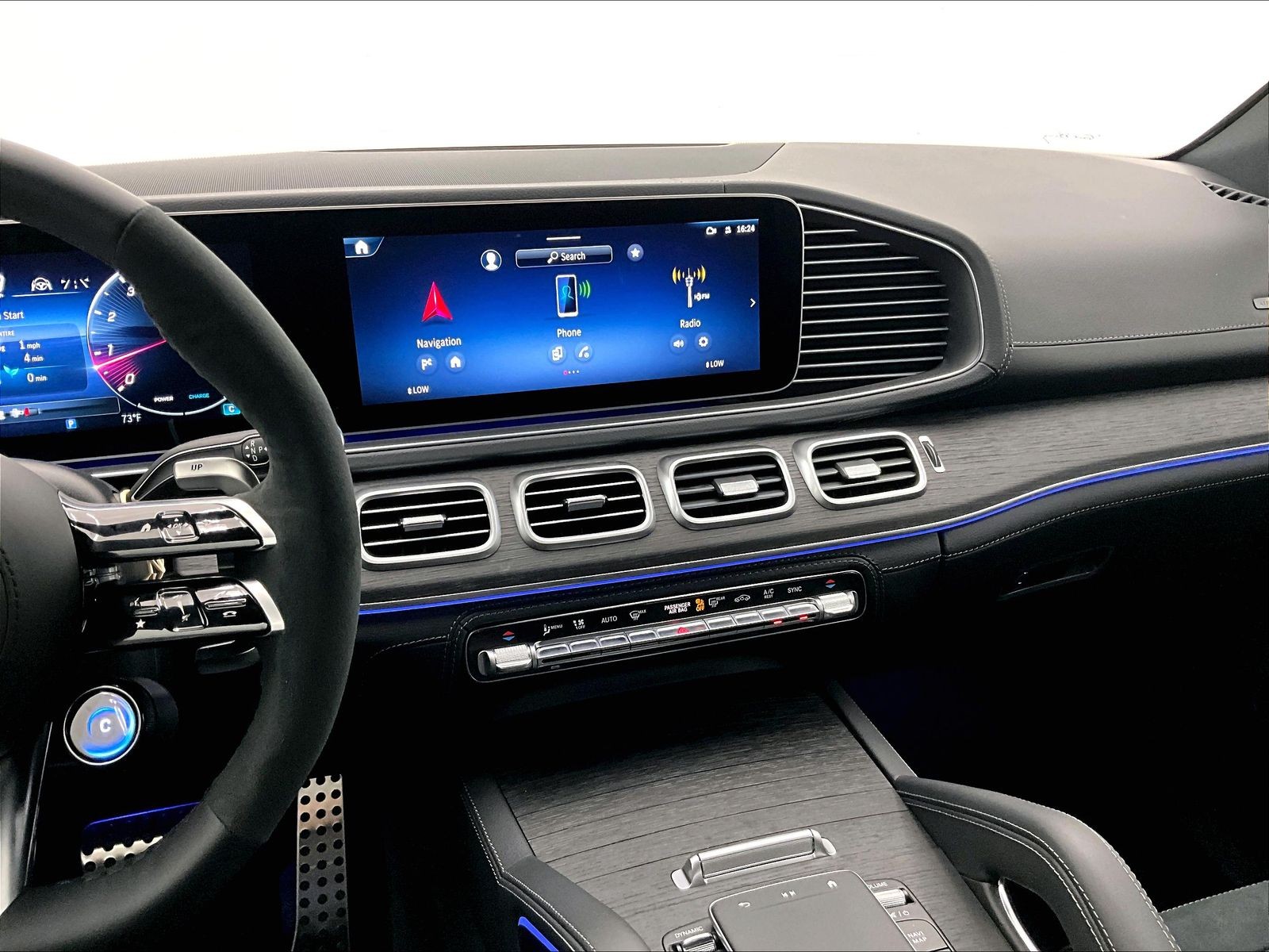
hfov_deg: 61.7
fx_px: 1063
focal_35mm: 29
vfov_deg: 48.2
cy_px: 476
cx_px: 634
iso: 320
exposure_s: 1/40
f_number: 1.8
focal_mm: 3
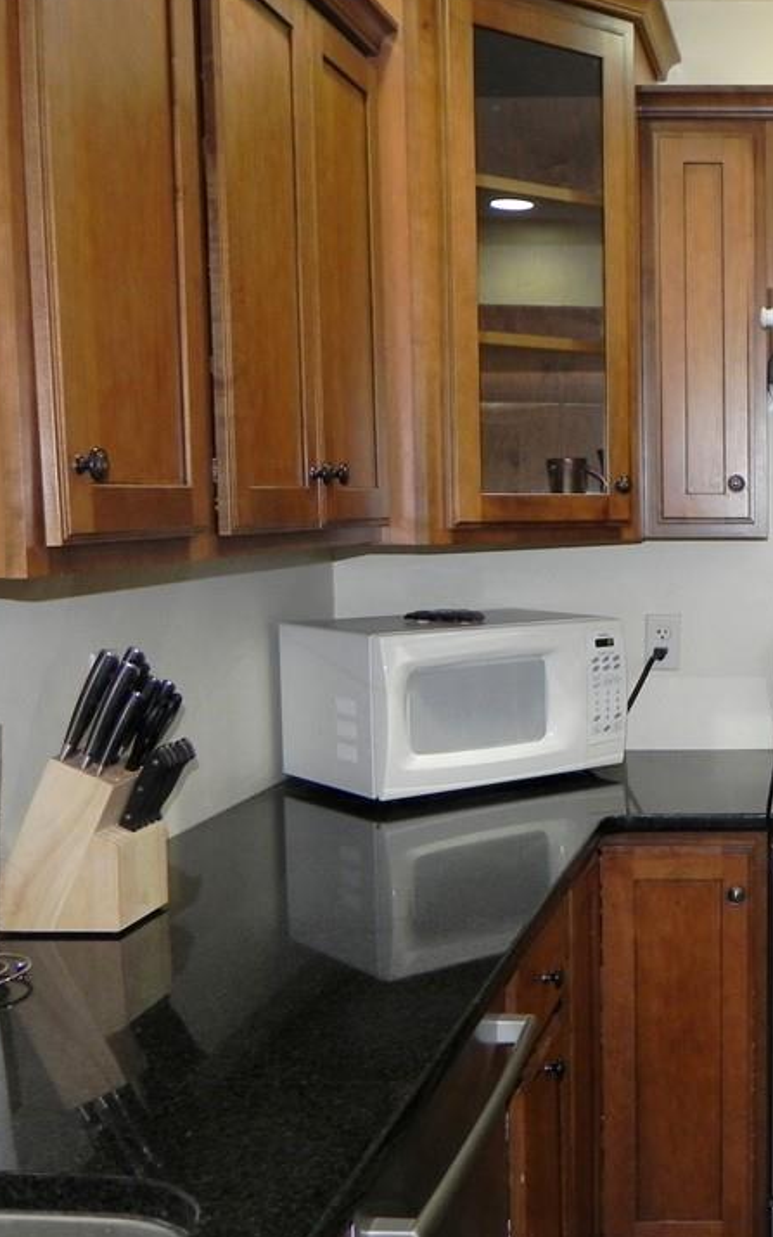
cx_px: 863
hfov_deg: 26.7
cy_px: 638
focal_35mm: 44
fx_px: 1483
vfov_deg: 45.3
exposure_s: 1/30
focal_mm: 5.2
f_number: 2.8
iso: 200
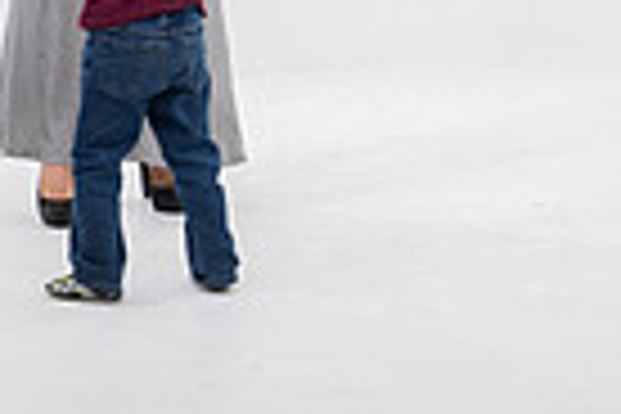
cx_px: -153
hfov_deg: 10.5
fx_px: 3329
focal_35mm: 193
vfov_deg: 7.0
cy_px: -259
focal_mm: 46
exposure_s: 1/80
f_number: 6.3
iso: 400
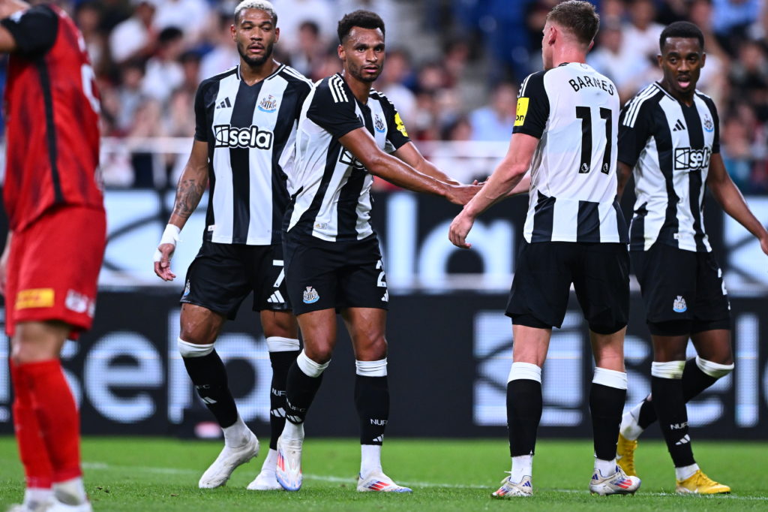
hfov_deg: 3.4
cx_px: 384
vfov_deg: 2.3
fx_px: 12795
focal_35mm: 600
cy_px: 256
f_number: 2.8
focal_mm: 400
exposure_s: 1/1250
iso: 2500
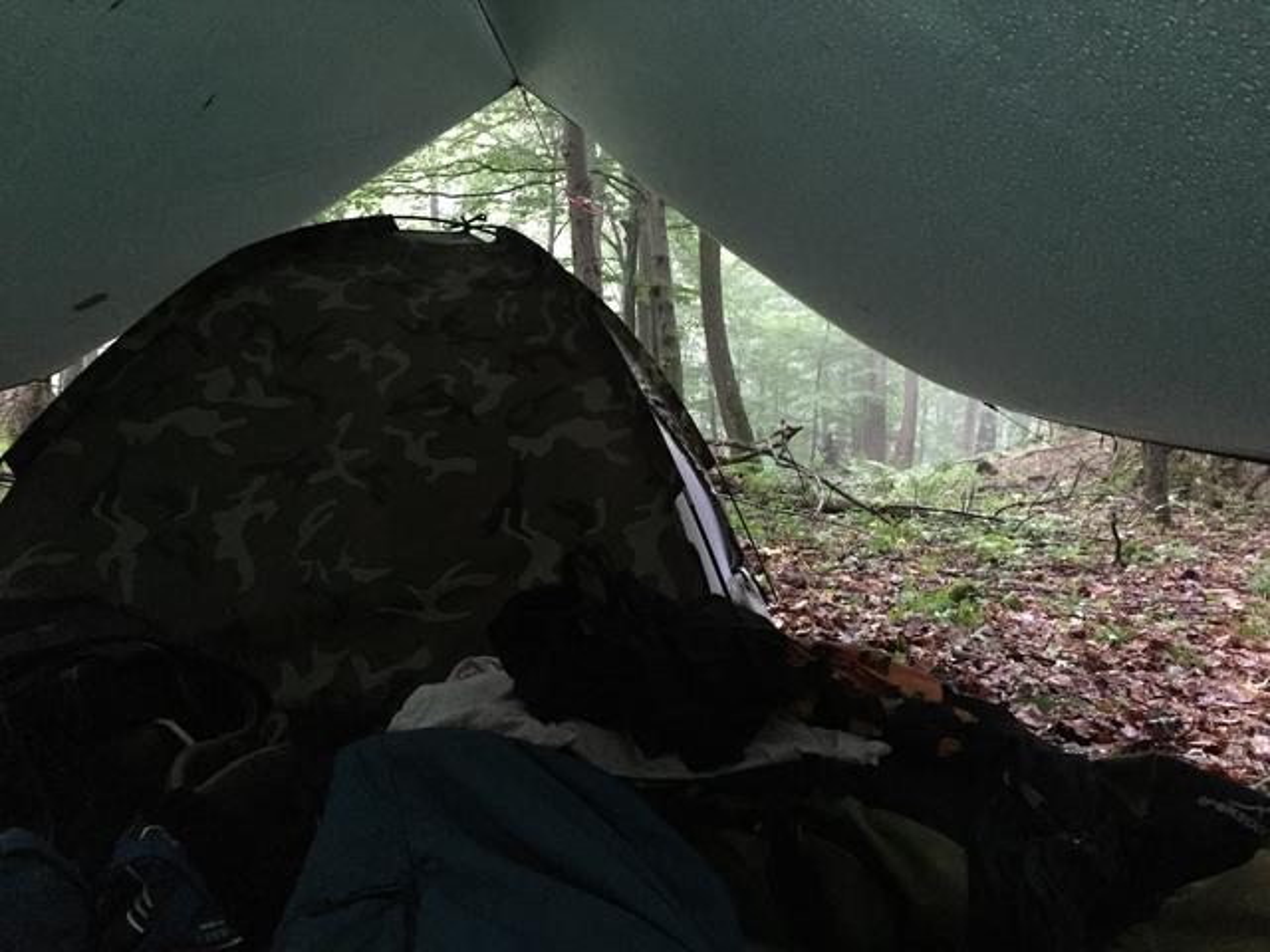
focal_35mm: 29
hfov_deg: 61.7
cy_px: 476
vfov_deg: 48.2
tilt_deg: -5.7
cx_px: 635
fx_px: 1064
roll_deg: -1.4
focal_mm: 4.15
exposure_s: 1/17
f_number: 2.2
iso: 400
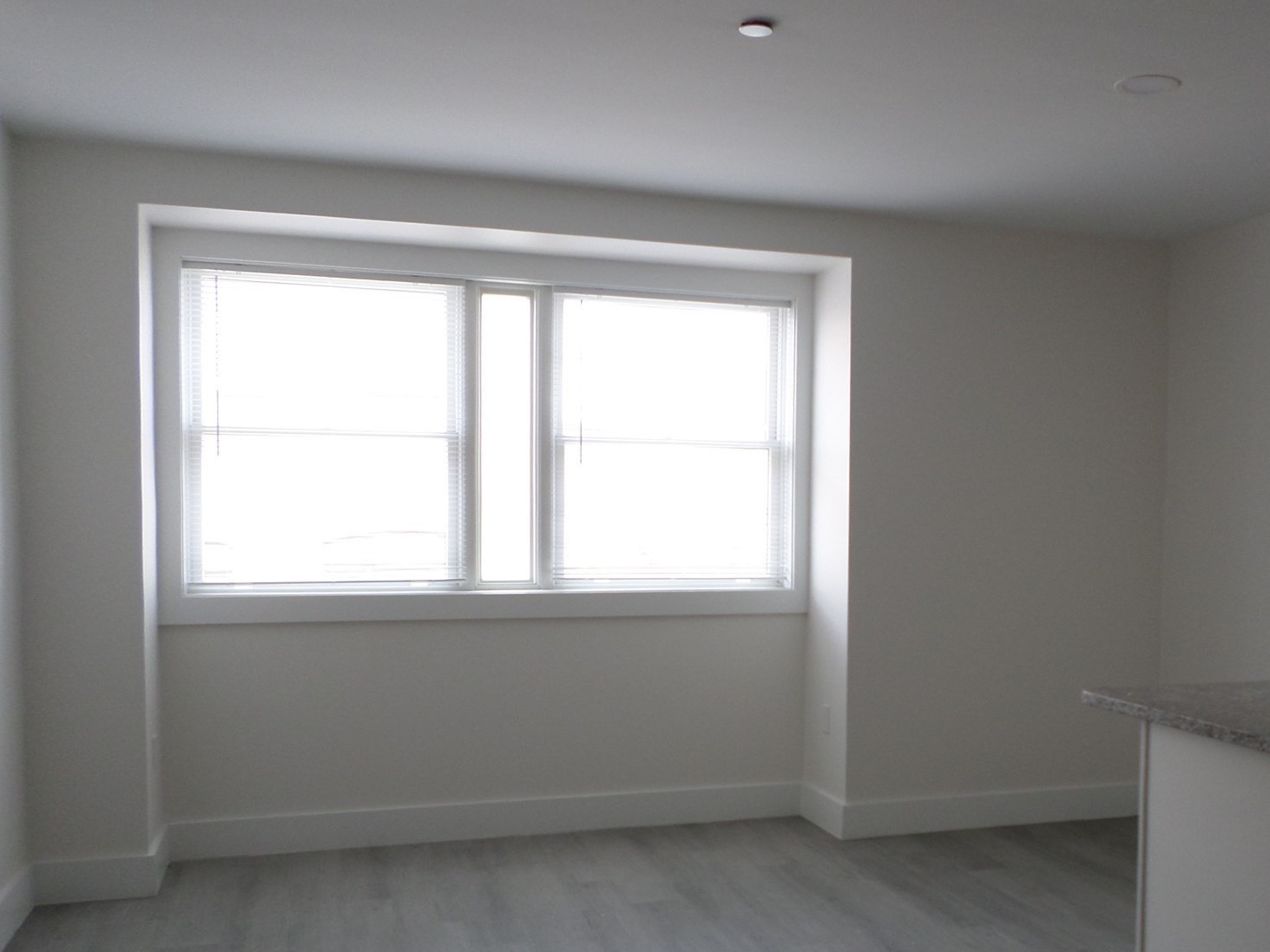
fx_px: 1284
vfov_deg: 40.5
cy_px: 579
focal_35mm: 35
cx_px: 846
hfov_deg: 51.7
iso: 80
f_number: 2.5
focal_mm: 4.5
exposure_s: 1/45
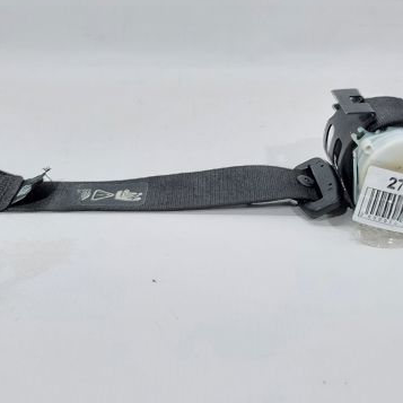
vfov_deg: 43.8
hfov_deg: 43.8
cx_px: 214
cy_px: 186
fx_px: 501
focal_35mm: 38
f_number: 1.8
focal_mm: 5.23
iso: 80
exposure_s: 1/50
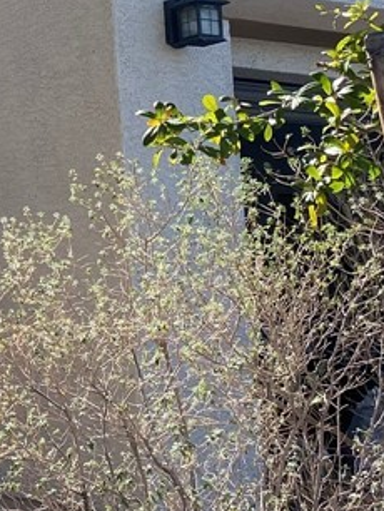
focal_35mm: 87
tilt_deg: +10.9
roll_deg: -0.5
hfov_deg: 15.2
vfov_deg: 22.0
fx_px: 1285
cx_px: -255
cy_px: 50
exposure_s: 1/1258
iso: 32
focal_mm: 4.25
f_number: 1.8
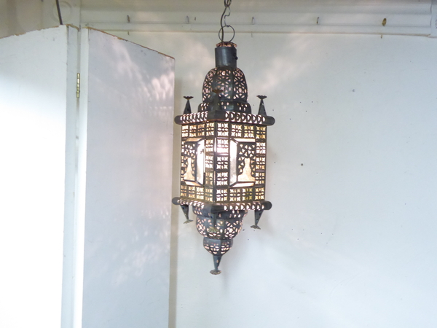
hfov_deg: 56.8
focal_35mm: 32
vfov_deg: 44.2
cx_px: 218
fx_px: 404
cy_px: 164
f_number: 3.5
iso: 800
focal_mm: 5.4
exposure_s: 1/10
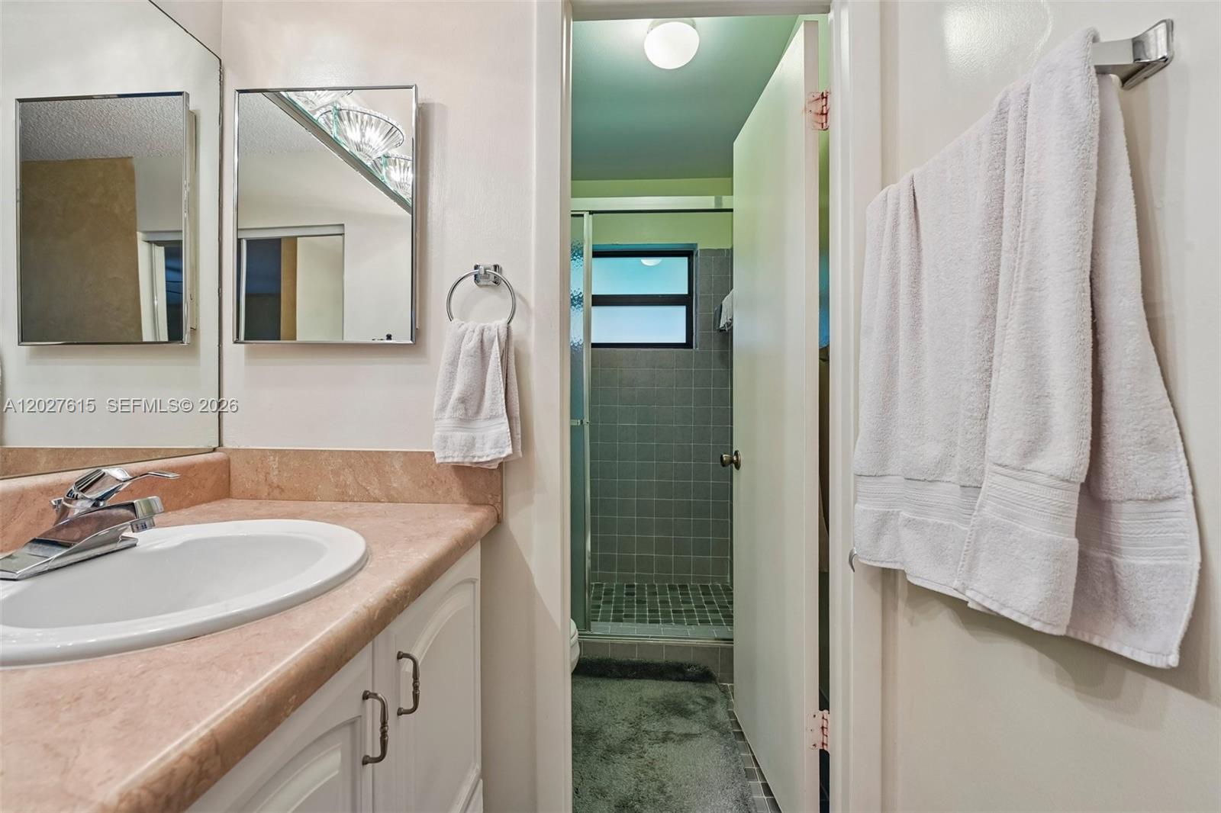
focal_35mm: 16
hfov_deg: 96.7
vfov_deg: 73.7
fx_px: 543
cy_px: 406
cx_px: 610
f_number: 8
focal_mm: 16
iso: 360
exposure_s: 1/15
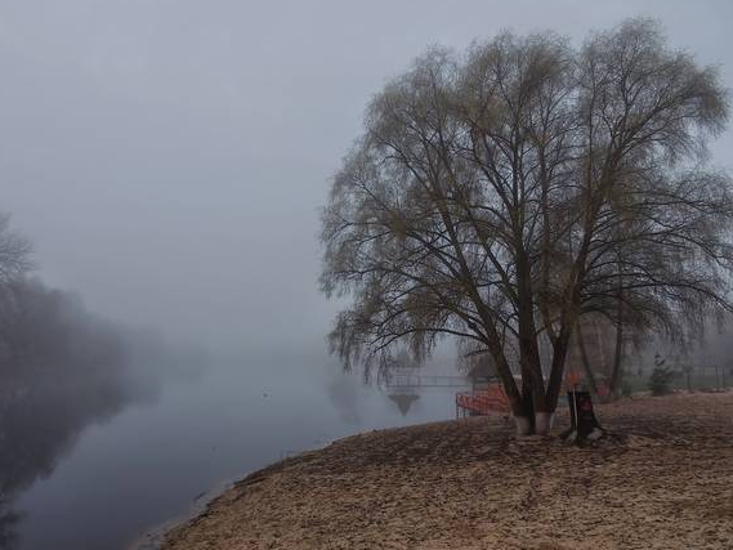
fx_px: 572
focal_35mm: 27
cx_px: 323
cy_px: 292
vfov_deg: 51.3
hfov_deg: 65.1
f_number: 3
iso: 100
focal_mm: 4.3
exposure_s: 1/80
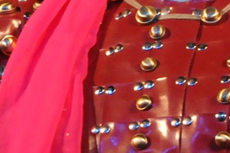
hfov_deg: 2.0
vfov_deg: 1.3
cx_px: -19
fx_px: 6741
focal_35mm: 1056
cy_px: 23
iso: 1600
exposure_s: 1/125
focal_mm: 105
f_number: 9
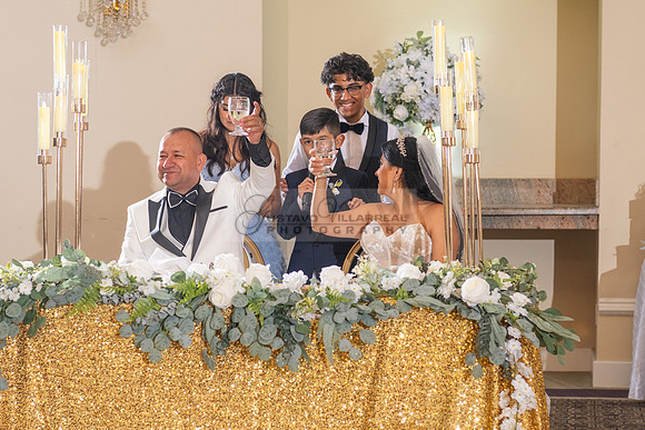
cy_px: 238
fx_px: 1884
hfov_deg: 19.4
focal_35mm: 105
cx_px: 314
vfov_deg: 13.0
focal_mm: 70
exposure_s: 1/160
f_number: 4
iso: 800
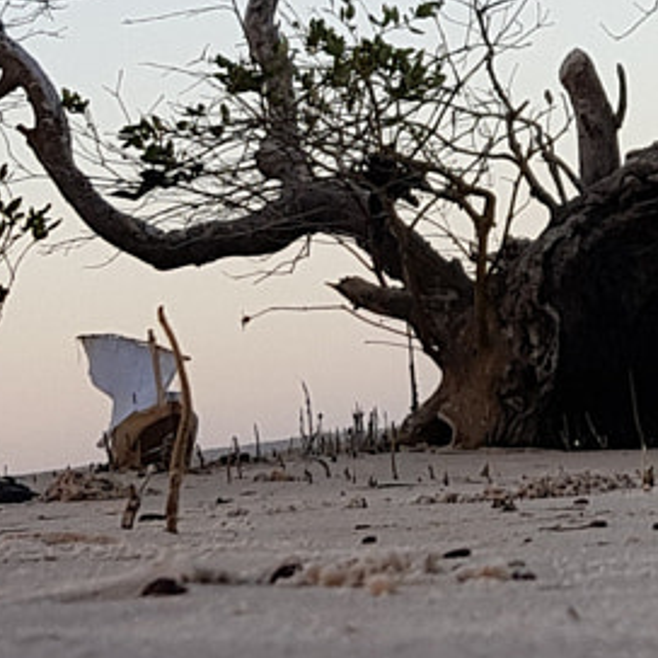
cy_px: -208
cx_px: 1047
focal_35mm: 135
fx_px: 2903
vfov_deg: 12.5
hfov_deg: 12.2
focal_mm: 4.2
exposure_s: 1/302
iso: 40
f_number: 1.7
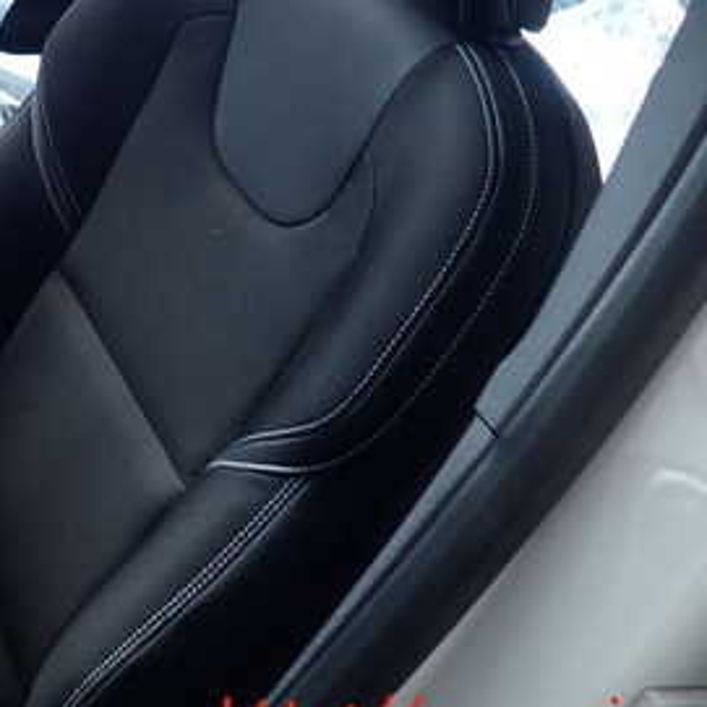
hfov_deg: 32.4
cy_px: 170
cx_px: 29
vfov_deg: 33.9
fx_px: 1132
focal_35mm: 49
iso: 160
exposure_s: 1/60
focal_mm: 4.5
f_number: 2
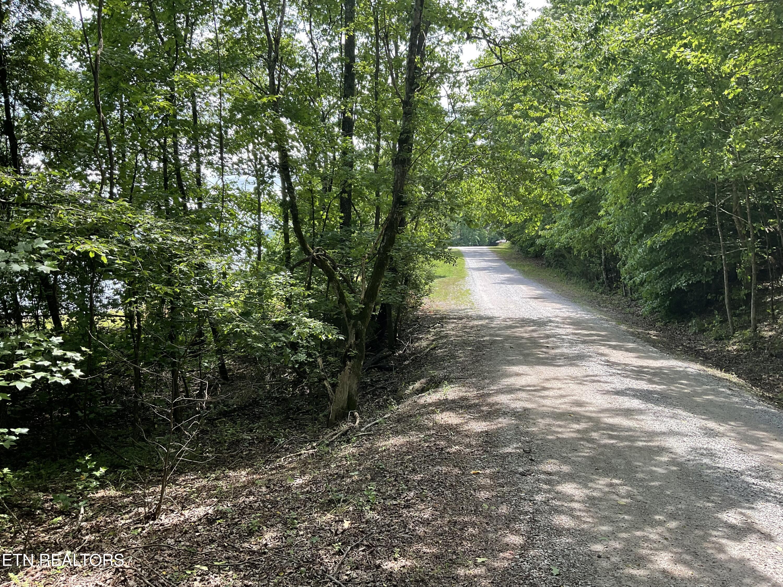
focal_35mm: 29
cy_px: 294
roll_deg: -2.1
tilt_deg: -5.1
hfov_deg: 61.7
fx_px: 656
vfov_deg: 48.2
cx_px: 392
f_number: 1.8
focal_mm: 3
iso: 16
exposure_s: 1/245
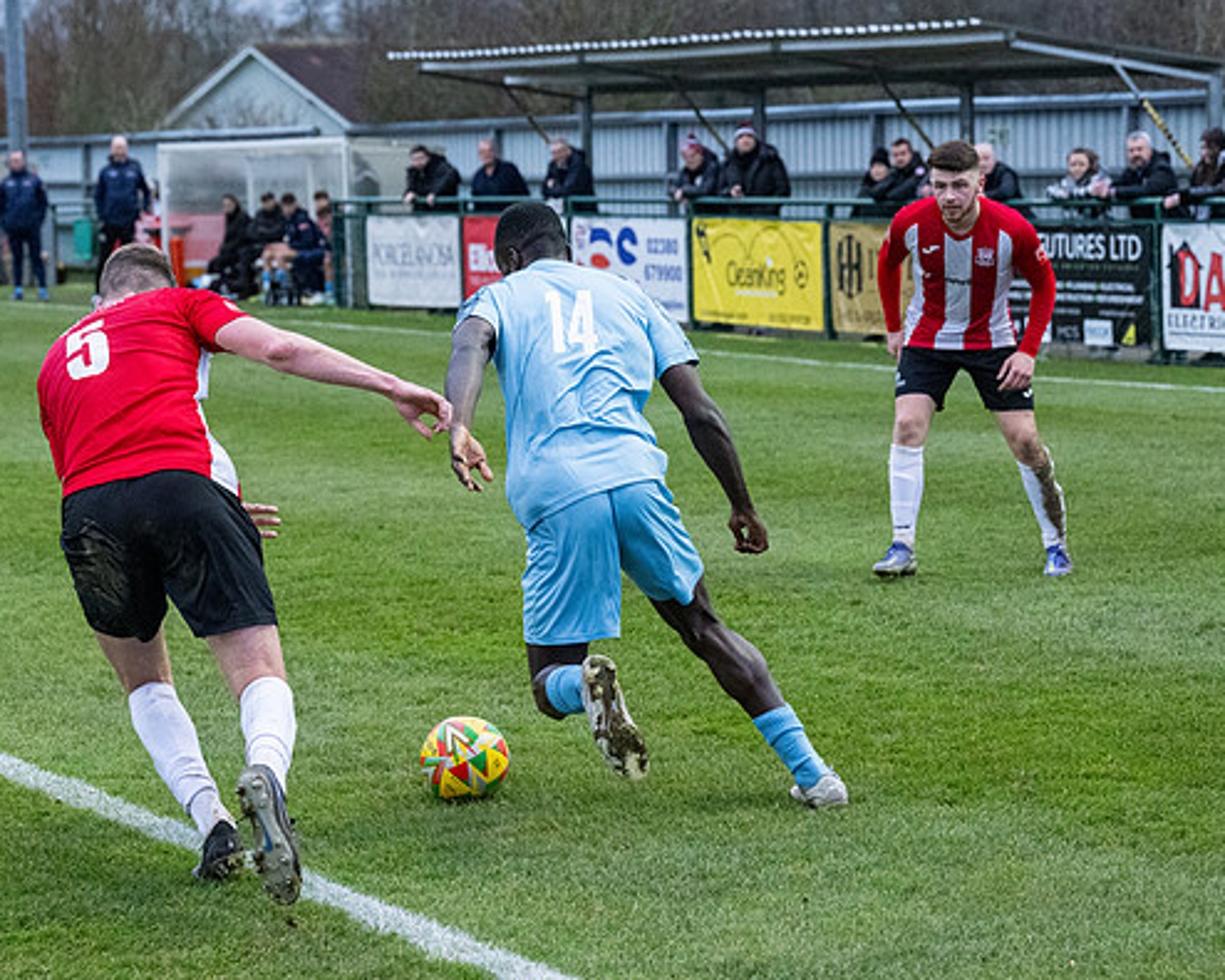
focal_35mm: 117
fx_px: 4241
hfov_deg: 16.4
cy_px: 470
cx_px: 504
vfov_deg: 13.2
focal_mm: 76
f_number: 4
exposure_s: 1/1250
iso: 5000
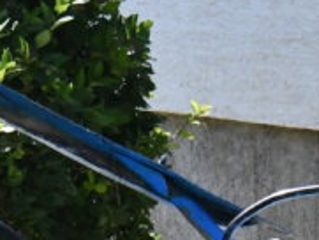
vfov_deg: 2.0
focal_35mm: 751
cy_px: 537
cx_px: -93
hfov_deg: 2.6
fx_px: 6925
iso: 4000
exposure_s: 1/2000
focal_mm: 92
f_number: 13
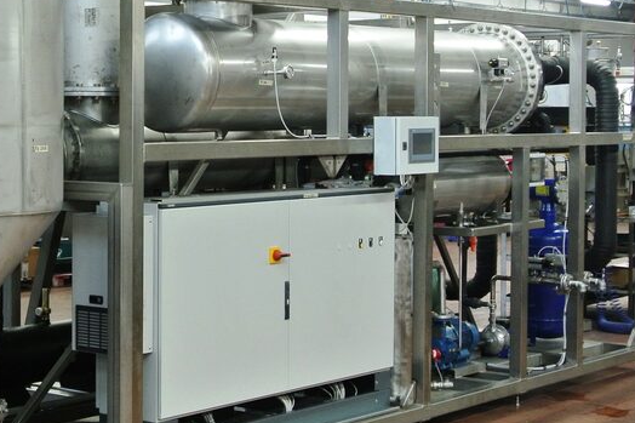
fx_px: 1181
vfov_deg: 20.2
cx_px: 121
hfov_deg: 29.4
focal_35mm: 67
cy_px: 135
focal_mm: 14.5
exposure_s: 1/30
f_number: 4
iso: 400
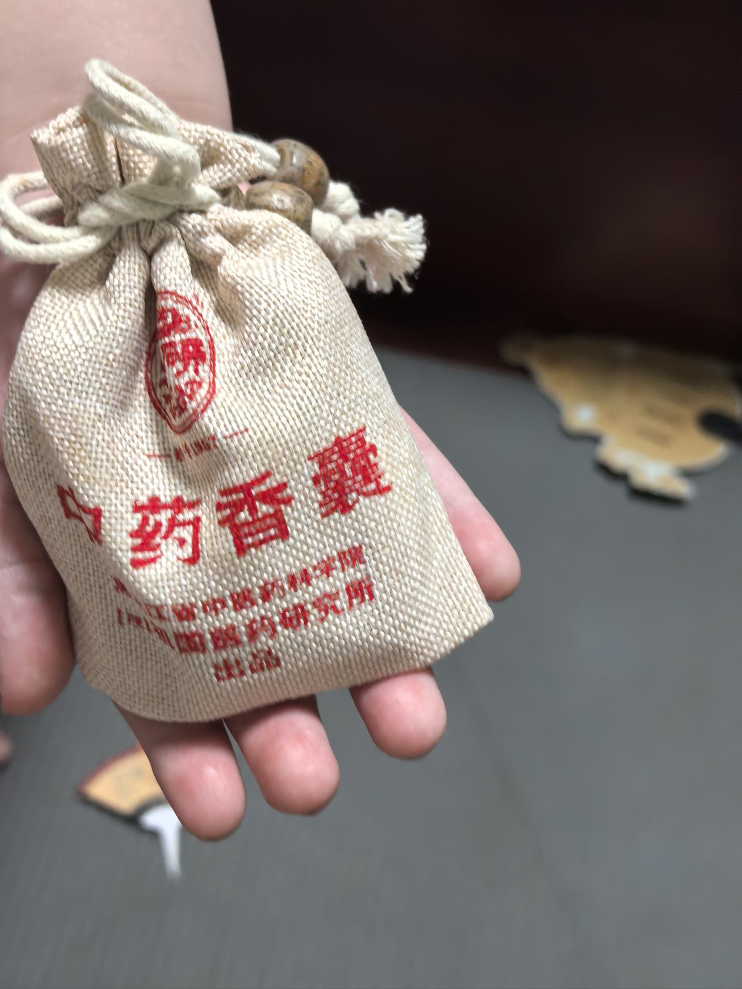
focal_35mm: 54
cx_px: 371
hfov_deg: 27.0
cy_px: 494
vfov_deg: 35.5
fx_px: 1543
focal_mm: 5.75
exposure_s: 1/33.3
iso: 320
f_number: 2
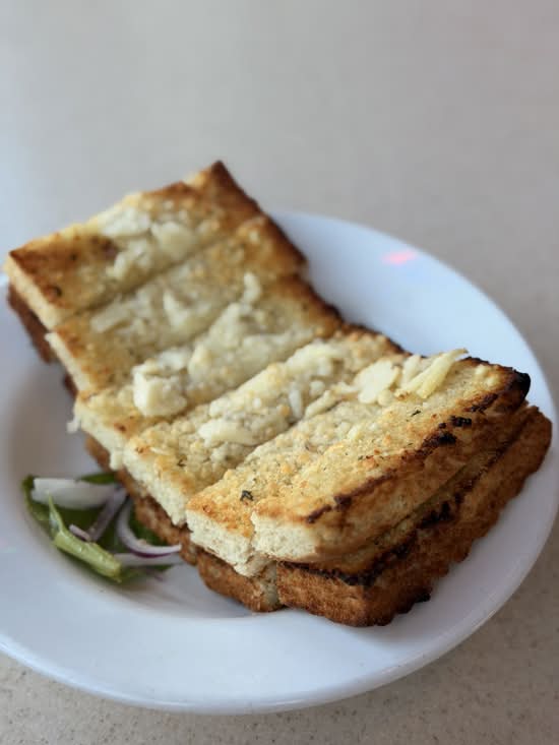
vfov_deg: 39.7
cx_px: 280
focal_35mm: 48
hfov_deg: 30.3
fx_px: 1033
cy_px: 372
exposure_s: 1/124
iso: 50
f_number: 1.78
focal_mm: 6.76
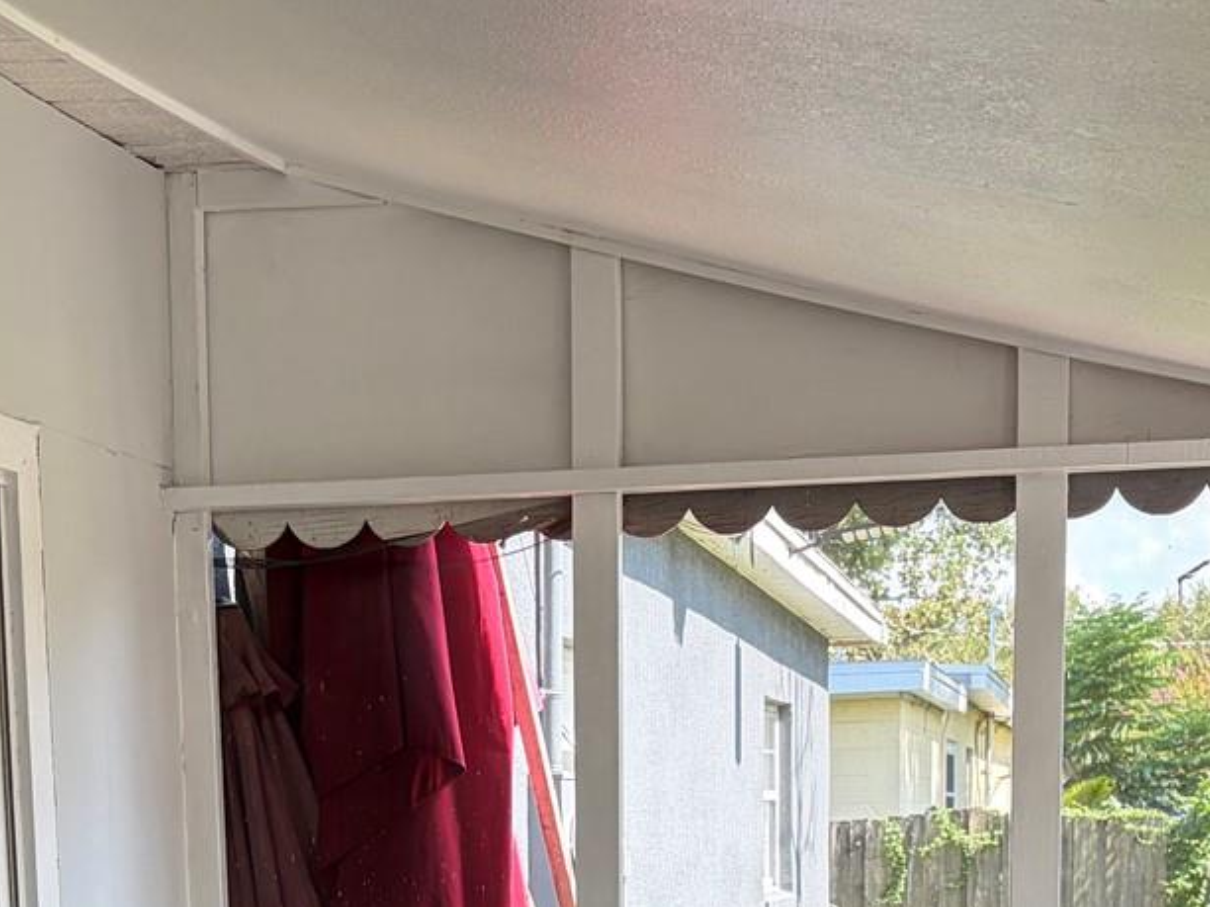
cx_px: 583
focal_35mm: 68
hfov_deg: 28.6
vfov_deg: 20.0
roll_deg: +1.5
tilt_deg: -7.3
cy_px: 1138
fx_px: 2377
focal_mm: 5.96
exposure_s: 1/183
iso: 50
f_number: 1.6
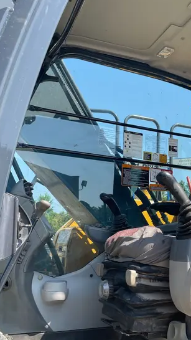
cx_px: 150
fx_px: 342
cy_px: 210
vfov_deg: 52.3
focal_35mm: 38
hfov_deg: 30.5
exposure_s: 1/1453
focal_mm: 4.2
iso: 32
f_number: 1.6
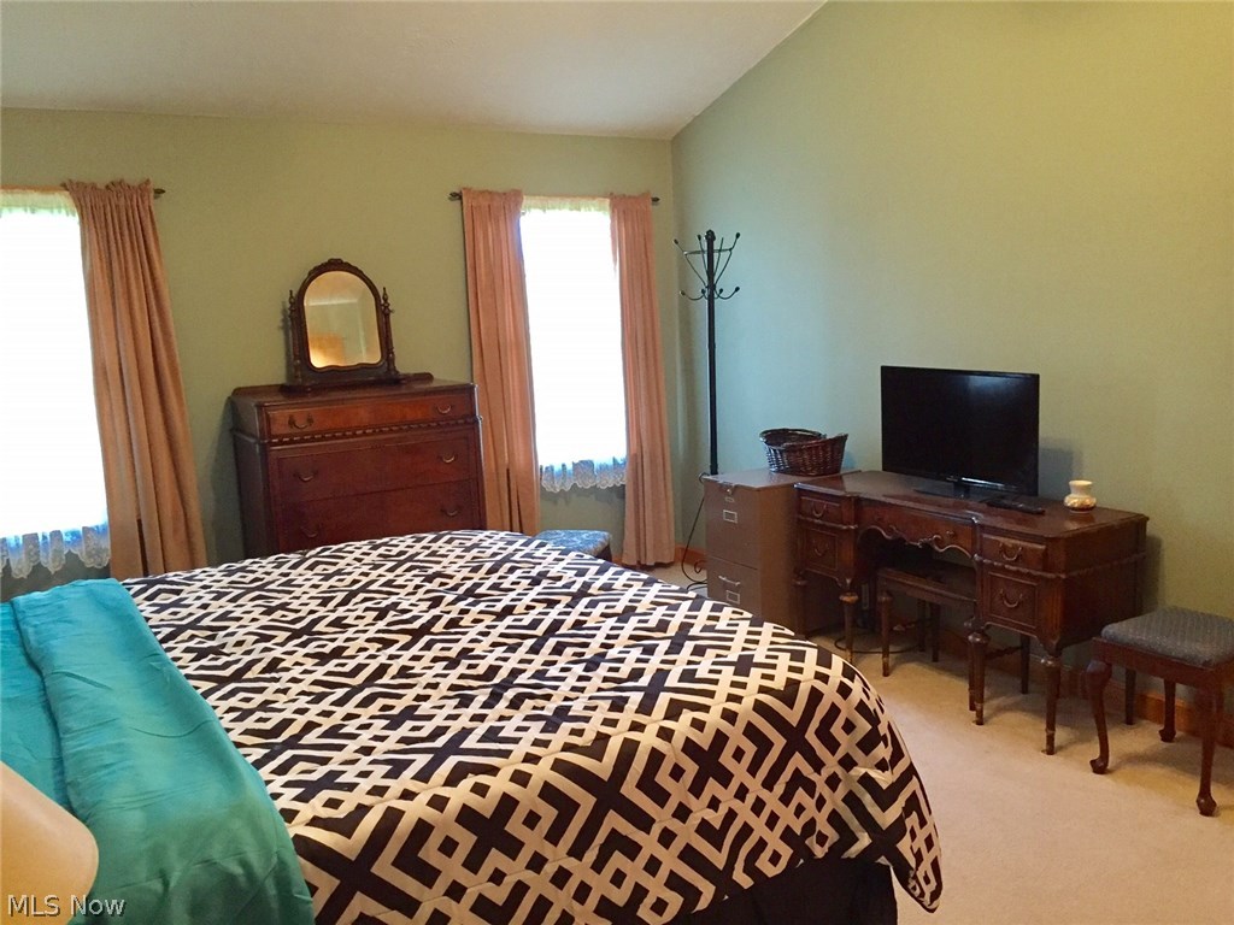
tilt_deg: -6.6
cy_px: 462
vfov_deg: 48.2
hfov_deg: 61.7
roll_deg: +1.9
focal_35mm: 29
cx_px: 617
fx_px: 1034
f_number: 2.2
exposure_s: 1/30
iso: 250
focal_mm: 4.15
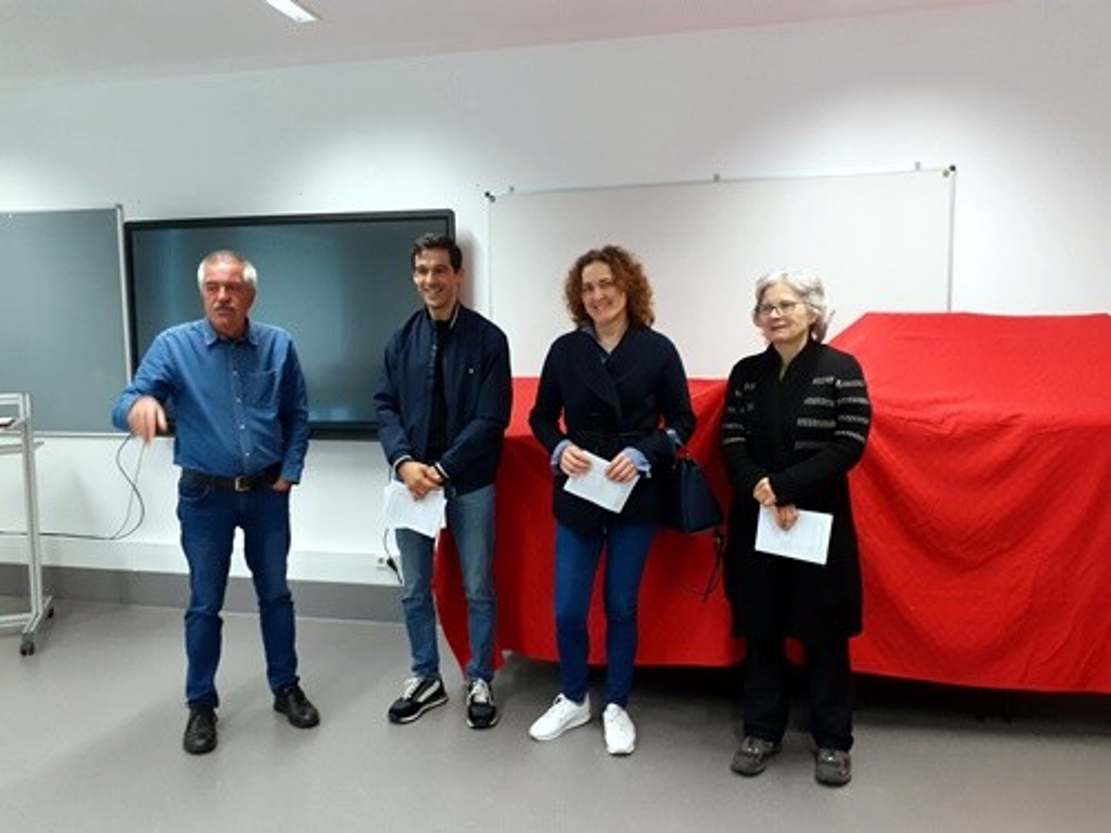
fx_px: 867
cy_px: 416
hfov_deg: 65.3
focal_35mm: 27
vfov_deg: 51.4
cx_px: 556
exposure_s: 1/50
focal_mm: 3.6
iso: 125
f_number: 1.9
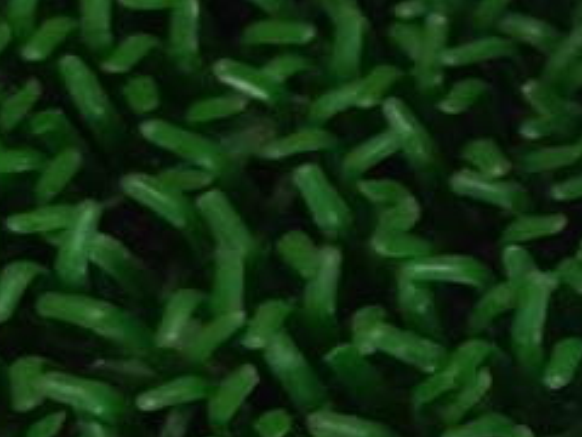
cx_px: 1404
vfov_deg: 9.2
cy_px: 182
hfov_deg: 10.5
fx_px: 2724
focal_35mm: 162
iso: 99
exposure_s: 1/136
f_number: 1.79
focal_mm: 4.74
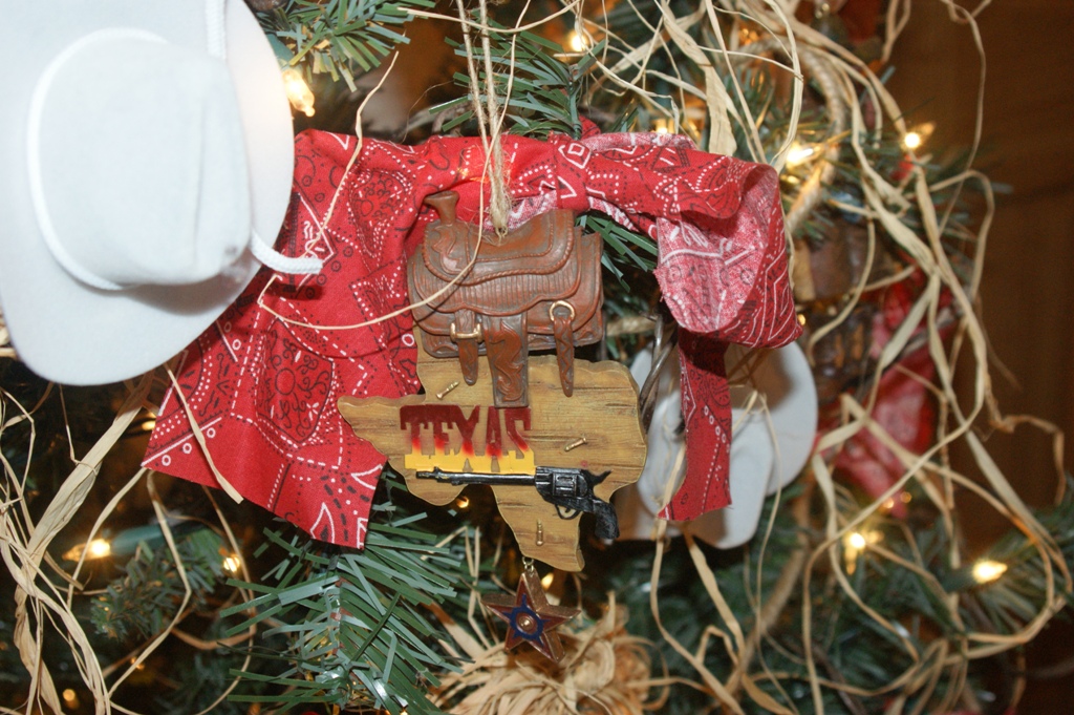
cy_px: 358
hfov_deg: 37.9
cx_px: 537
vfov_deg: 25.7
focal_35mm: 52
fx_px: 1565
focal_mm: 35
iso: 400
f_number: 5.6
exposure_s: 1/60
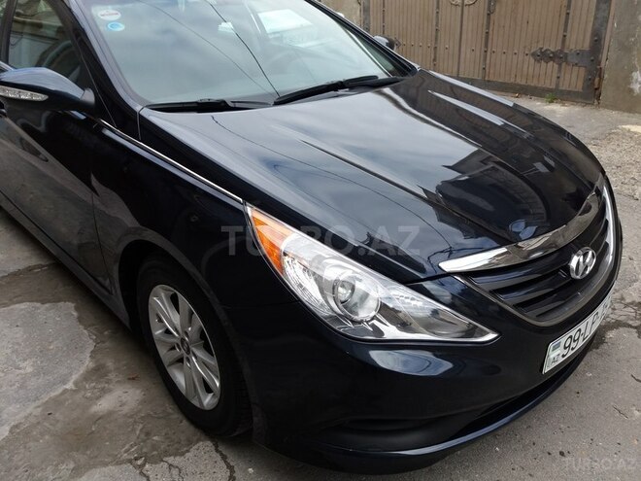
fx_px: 518
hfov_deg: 63.4
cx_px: 320
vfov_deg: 49.7
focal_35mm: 28
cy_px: 240
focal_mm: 3.7
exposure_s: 1/488
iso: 64
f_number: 1.9
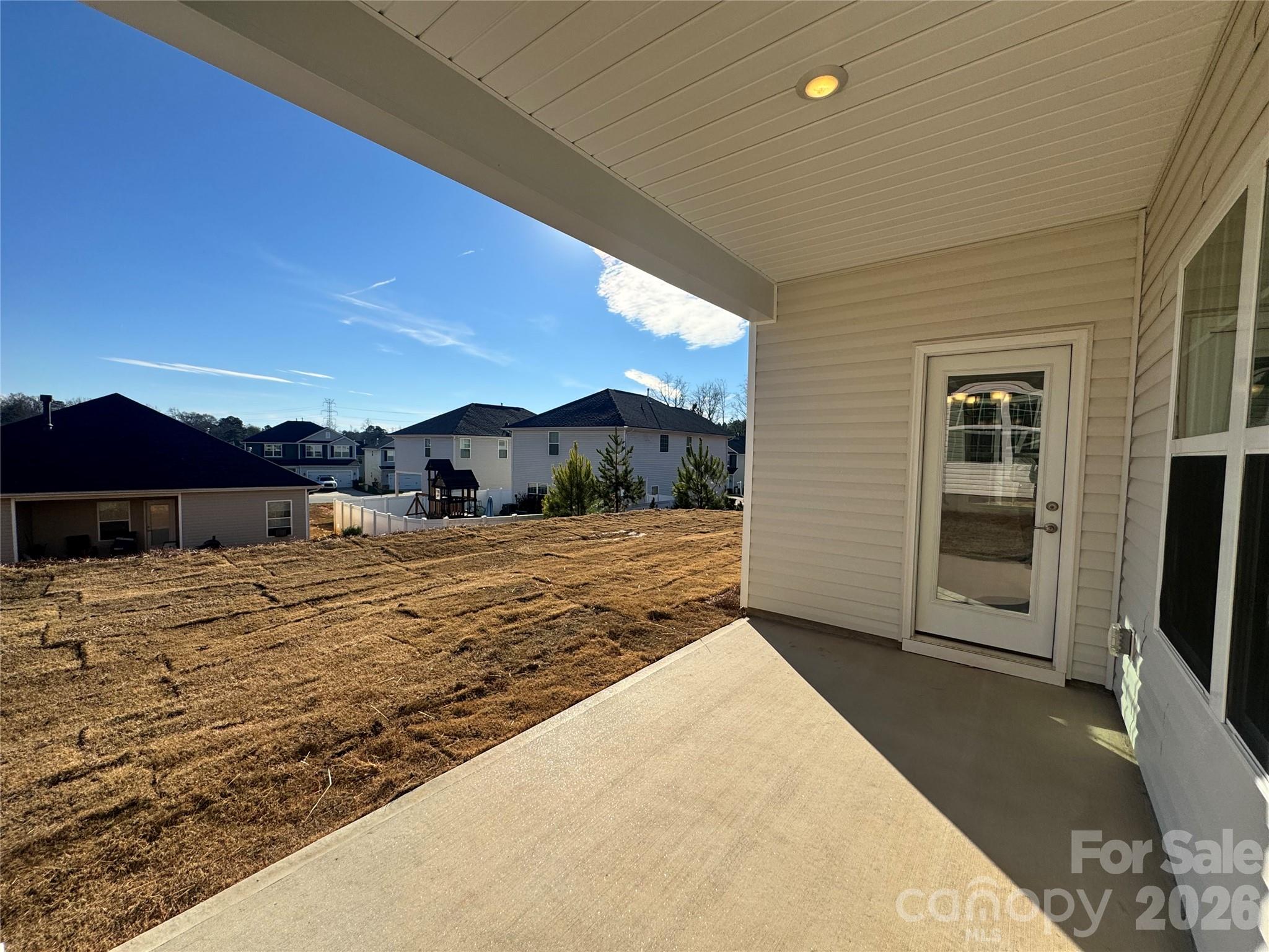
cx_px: 634
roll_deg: -0.5
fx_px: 513
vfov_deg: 85.7
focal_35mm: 14
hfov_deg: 102.1
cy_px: 476
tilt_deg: -1.9
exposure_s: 1/2985
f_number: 2.2
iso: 50
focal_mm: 2.22
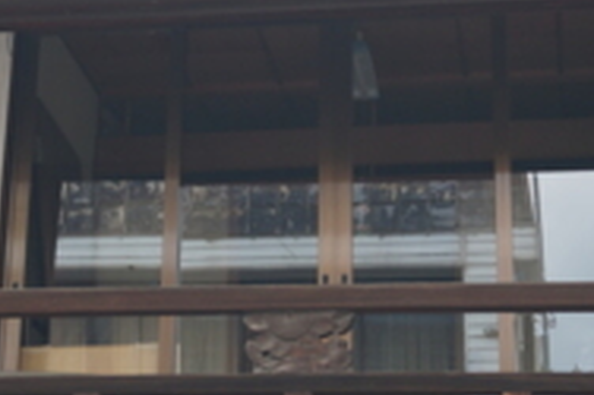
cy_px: 65
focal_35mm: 115
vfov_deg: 11.8
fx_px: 1896
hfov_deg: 17.8
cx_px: 227
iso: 100
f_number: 5
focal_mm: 24
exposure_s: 1/80
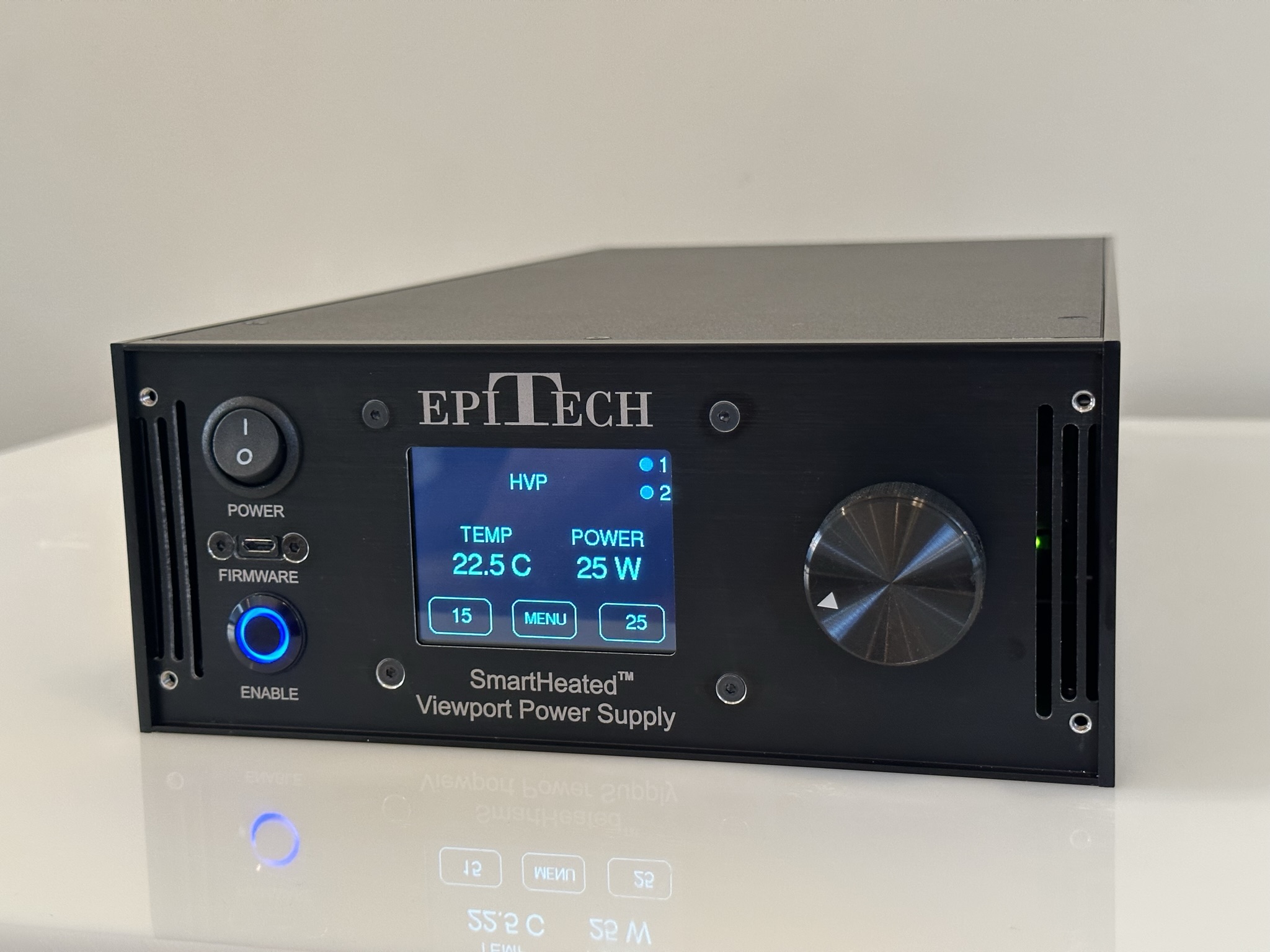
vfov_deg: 30.3
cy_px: 476
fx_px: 1761
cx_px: 635
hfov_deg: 39.7
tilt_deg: -10.1
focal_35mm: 48
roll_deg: +0.2
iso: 250
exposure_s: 1/40
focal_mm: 6.86
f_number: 1.78
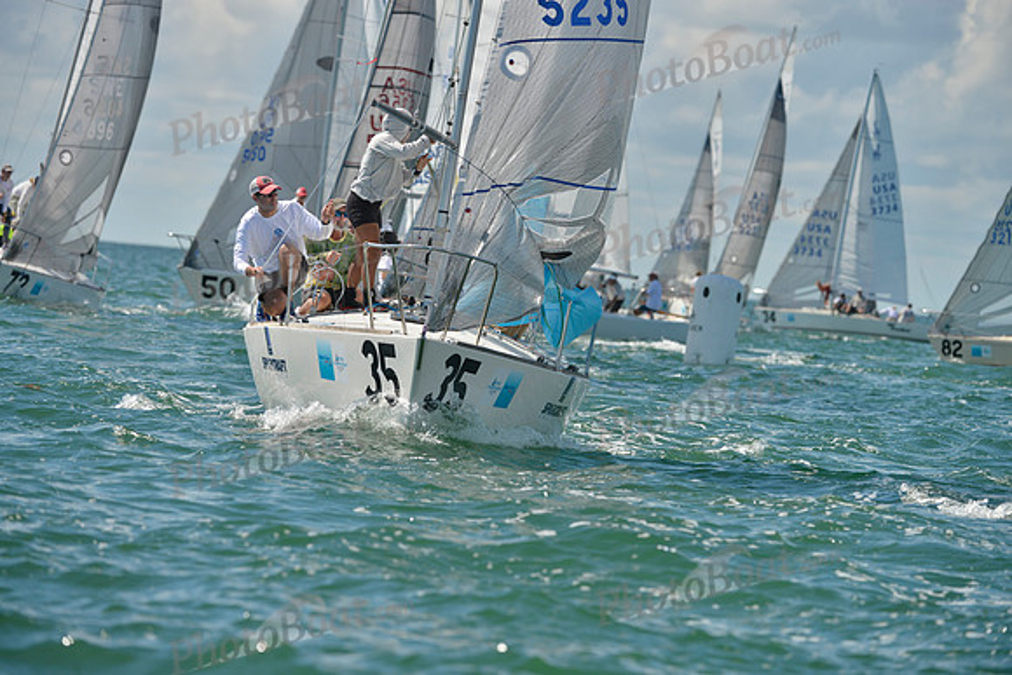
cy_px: 338
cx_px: 506
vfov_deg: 5.5
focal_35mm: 250
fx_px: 7029
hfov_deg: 8.2
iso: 200
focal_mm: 250
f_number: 5.6
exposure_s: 1/1600
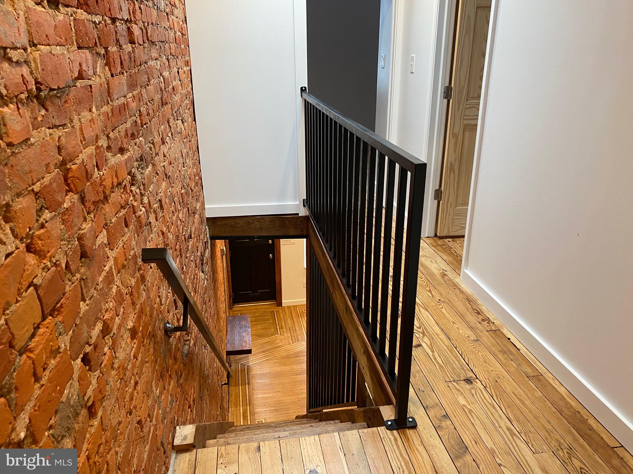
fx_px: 475
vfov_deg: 53.1
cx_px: 316
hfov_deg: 67.3
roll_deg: -0.7
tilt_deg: -22.7
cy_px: 237
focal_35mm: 26
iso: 160
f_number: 1.8
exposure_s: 1/60
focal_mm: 4.25
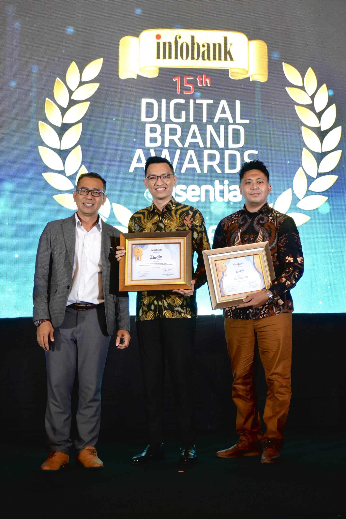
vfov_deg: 42.3
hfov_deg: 28.9
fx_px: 670
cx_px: 173
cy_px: 260
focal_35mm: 46
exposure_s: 1/125
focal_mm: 31
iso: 2000
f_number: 5
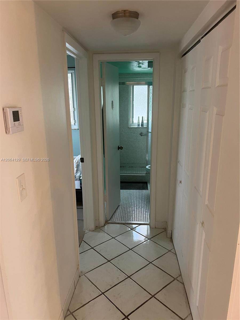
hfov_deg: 53.1
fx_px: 240
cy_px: 160
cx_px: 120
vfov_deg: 67.3
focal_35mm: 26
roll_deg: -1.5
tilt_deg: -10.8
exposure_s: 1/60
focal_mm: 5.7
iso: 200
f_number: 1.5
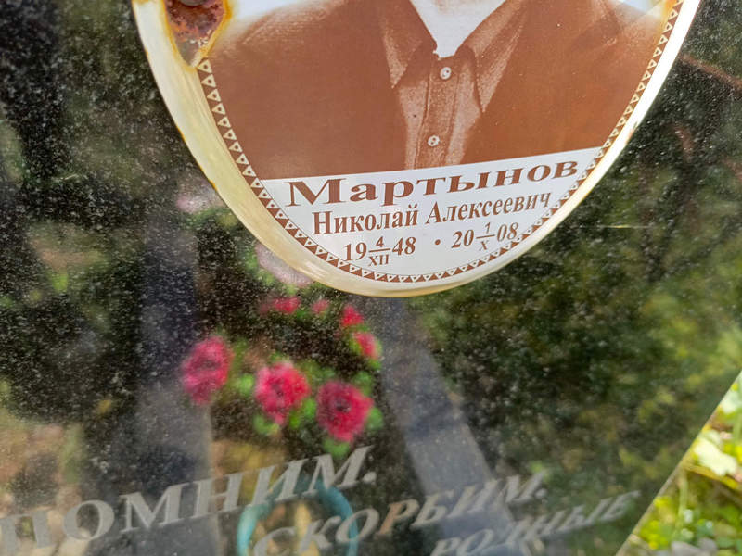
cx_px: 371
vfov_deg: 54.9
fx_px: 536
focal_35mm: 25
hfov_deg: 69.4
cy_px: 278
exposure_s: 1/100
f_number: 1.69
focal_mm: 4.76
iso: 120
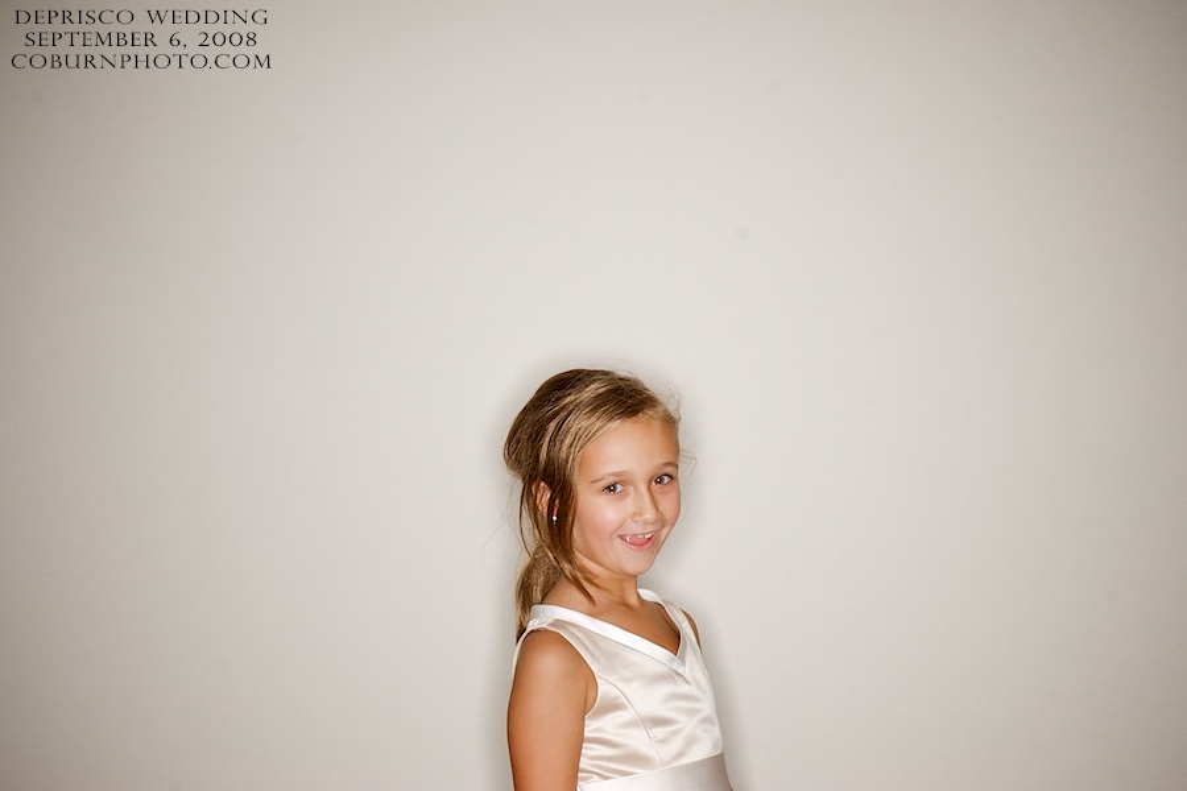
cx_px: 594
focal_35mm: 60
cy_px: 396
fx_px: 1978
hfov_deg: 33.4
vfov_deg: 22.6
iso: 200
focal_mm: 40
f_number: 16
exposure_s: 1/250
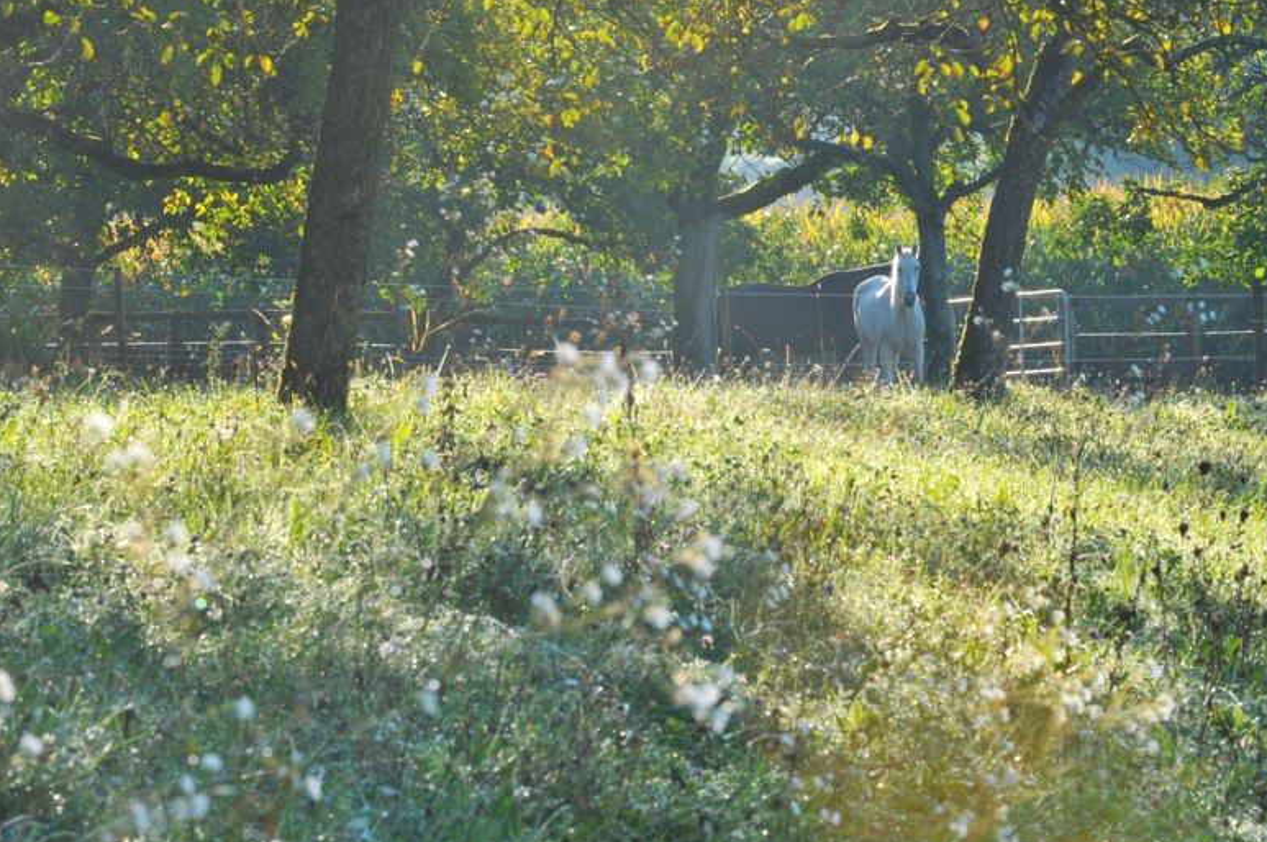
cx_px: 731
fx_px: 9318
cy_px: 332
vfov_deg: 5.2
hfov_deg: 7.8
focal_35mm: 265
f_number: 22
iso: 200
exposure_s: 1/40
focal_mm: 200
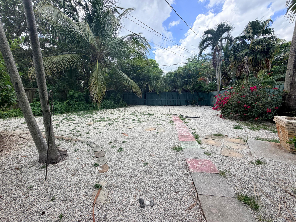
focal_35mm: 14
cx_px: 148
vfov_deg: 85.7
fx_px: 120
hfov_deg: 102.1
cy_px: 111
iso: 40
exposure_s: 1/596
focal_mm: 2.22
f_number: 2.2
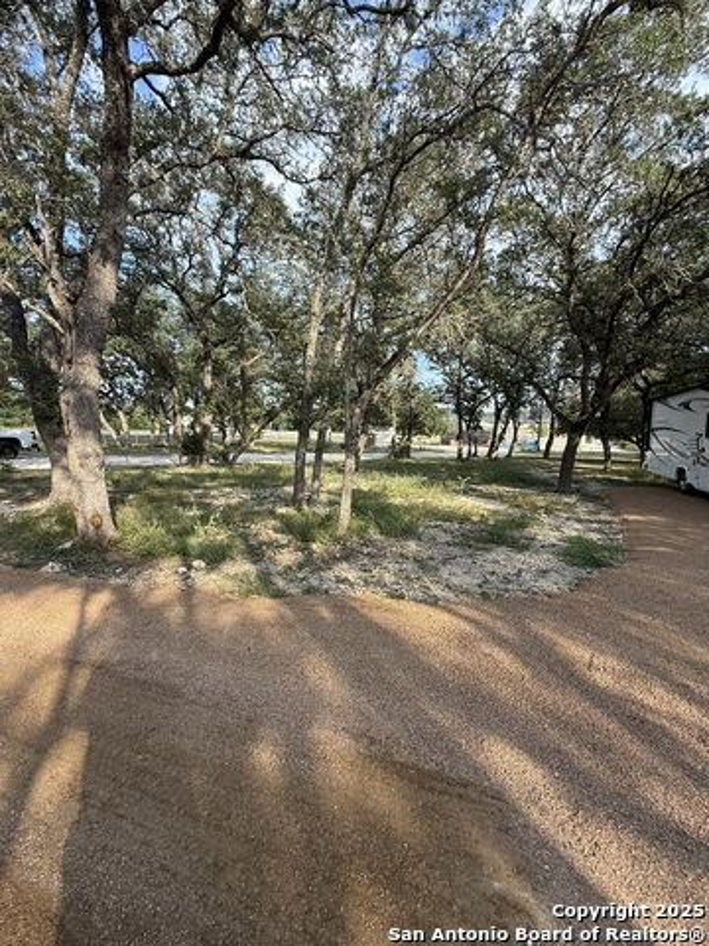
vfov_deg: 102.1
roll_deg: -1.1
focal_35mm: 14
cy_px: 473
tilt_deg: -5.6
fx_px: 382
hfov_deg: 85.7
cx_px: 354
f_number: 2.2
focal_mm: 2.22
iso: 50
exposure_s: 1/424
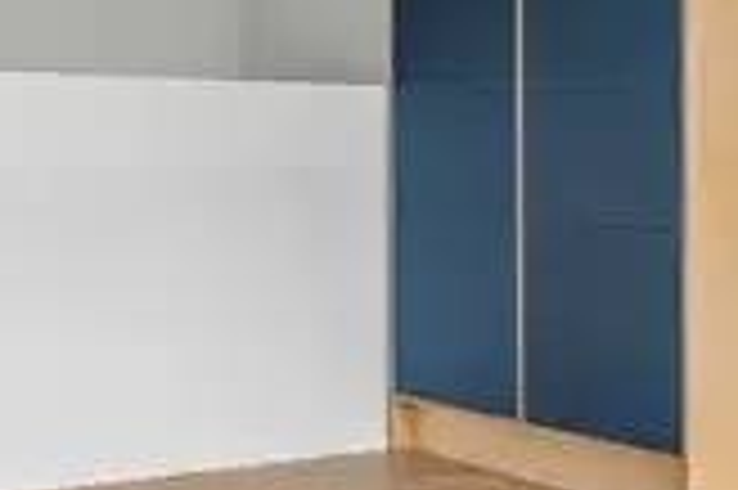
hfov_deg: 29.3
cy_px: 184
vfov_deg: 21.2
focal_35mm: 64
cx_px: -4
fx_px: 1311
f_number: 11
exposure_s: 1/30
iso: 800
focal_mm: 25
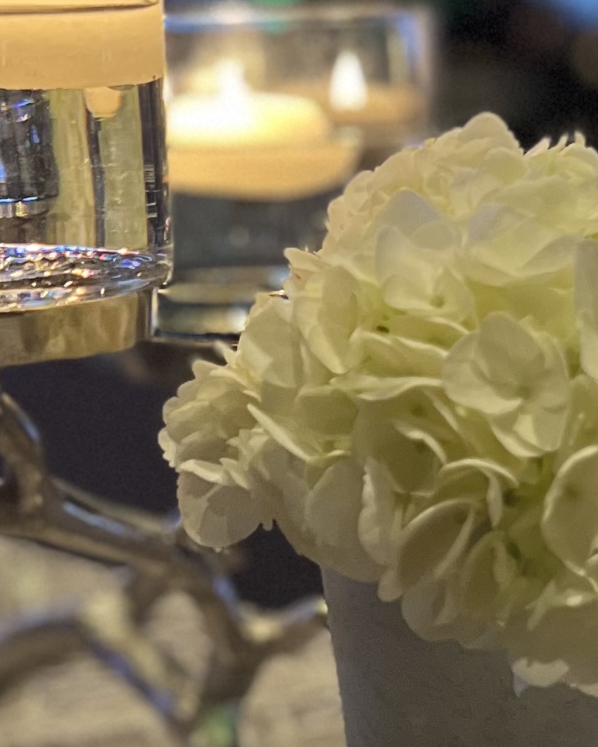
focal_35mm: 106
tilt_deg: -6.8
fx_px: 2345
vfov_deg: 18.1
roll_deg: +1.8
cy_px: 322
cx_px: 143
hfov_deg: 14.5
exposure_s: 1/40
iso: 500
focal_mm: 5.7
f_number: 1.5
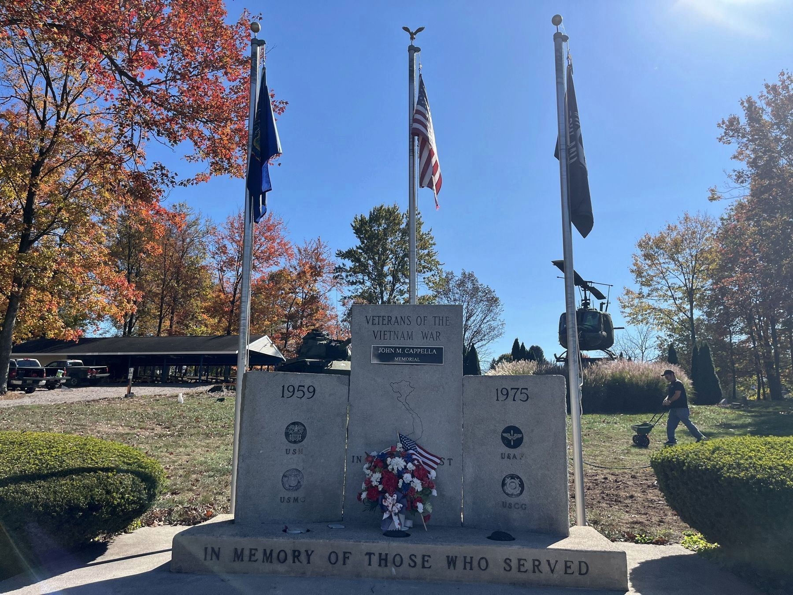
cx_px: 396
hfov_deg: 67.3
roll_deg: +2.4
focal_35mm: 26
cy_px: 298
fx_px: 596
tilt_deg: +11.0
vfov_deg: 53.1
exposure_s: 1/4149
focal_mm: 5.1
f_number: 1.6
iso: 50
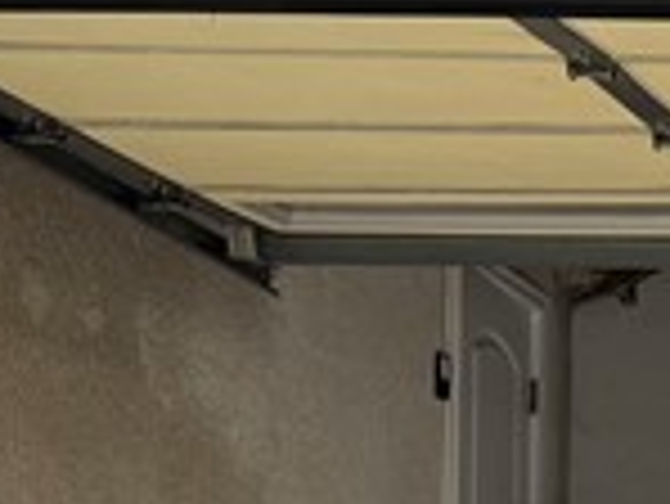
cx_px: 1336
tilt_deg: +3.7
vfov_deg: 8.8
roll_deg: -0.5
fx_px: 3196
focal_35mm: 165
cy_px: 729
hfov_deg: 10.9
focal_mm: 6.76
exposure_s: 1/4673
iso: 100
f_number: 1.78
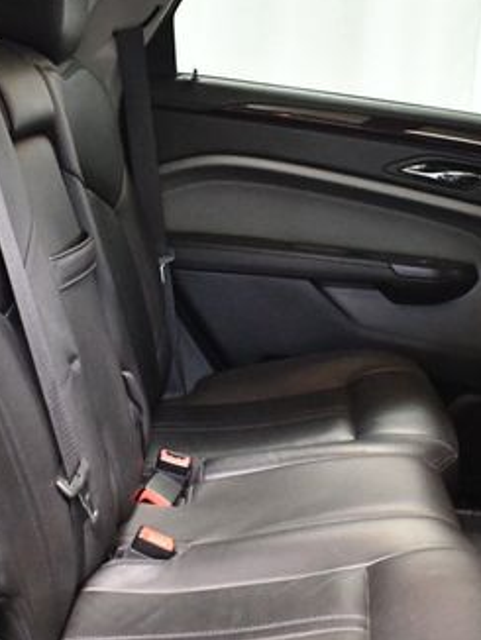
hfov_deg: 21.6
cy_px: 375
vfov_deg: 28.5
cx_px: 269
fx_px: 1258
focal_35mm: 68
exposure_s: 1/60
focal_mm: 18
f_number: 3.5
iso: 6400
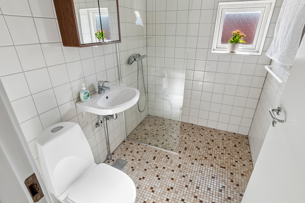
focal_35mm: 18
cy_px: 102
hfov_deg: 90.0
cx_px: 152
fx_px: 152
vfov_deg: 67.4
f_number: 10
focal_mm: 12
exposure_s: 1/50
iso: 200
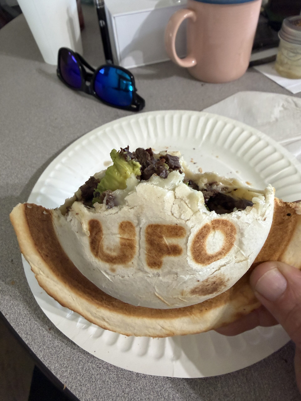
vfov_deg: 71.6
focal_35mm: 24
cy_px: 200
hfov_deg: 56.8
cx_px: 150
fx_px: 278
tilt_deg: -46.8
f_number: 2.2
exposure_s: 1/60
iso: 250
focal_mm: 2.22
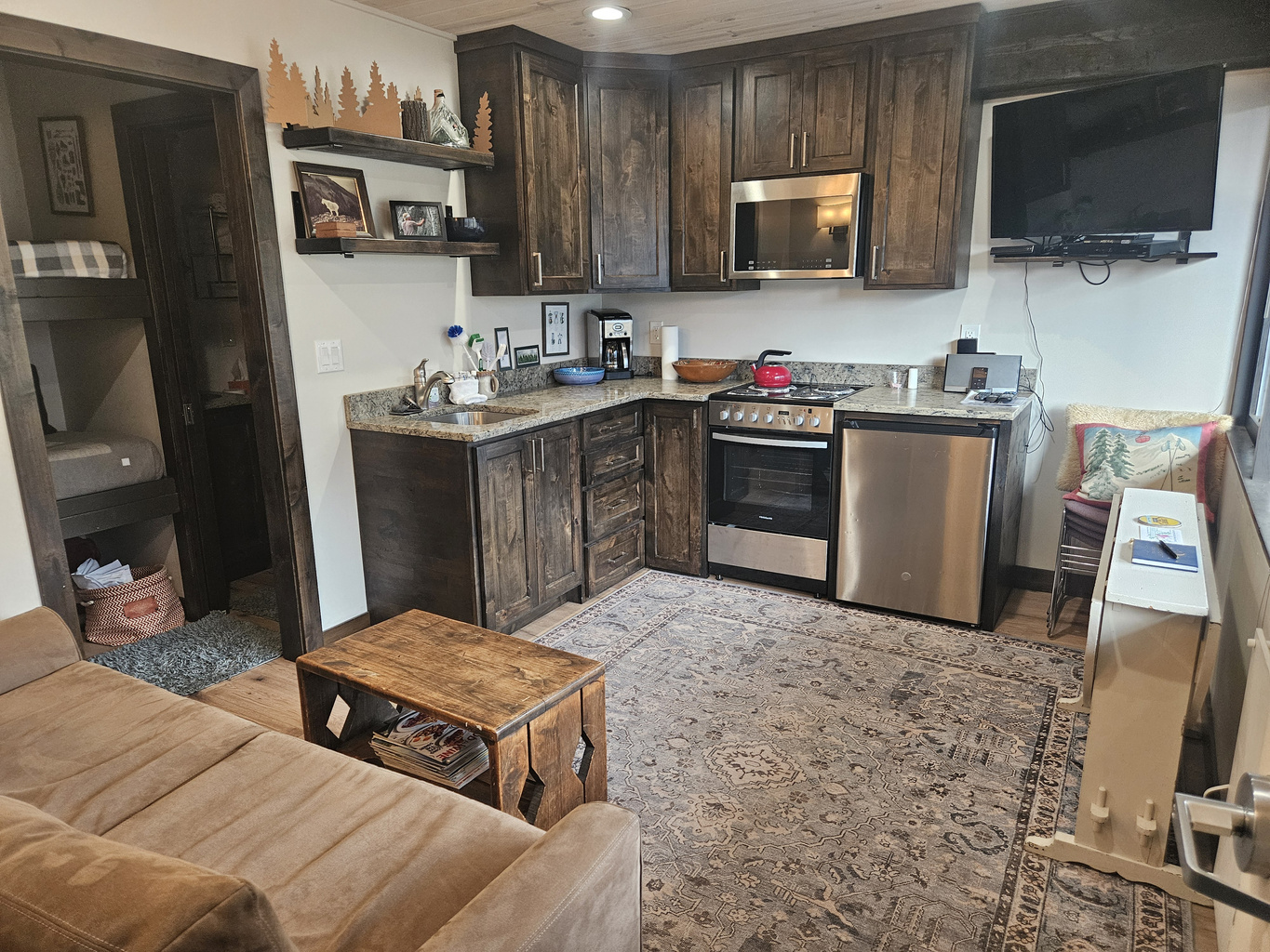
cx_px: 635
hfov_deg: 73.9
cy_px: 476
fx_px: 844
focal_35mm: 23
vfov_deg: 58.9
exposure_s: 1/120
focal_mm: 5.4
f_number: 1.8
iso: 400
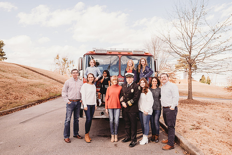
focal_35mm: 24
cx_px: 116
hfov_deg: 73.7
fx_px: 155
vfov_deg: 53.2
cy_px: 78
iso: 100
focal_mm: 24
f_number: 3.5
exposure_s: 1/400
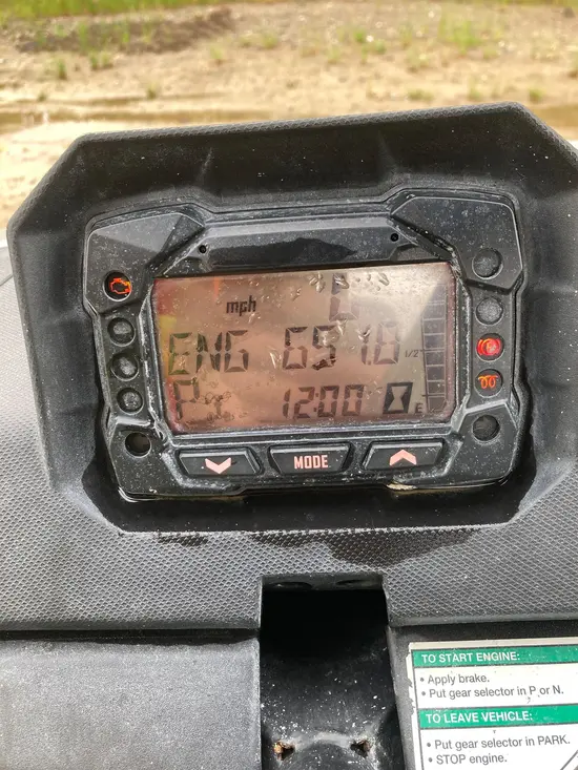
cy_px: 385
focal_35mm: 28
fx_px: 623
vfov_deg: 63.4
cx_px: 289
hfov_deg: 49.8
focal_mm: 3.99
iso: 50
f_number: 1.8
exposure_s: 1/120
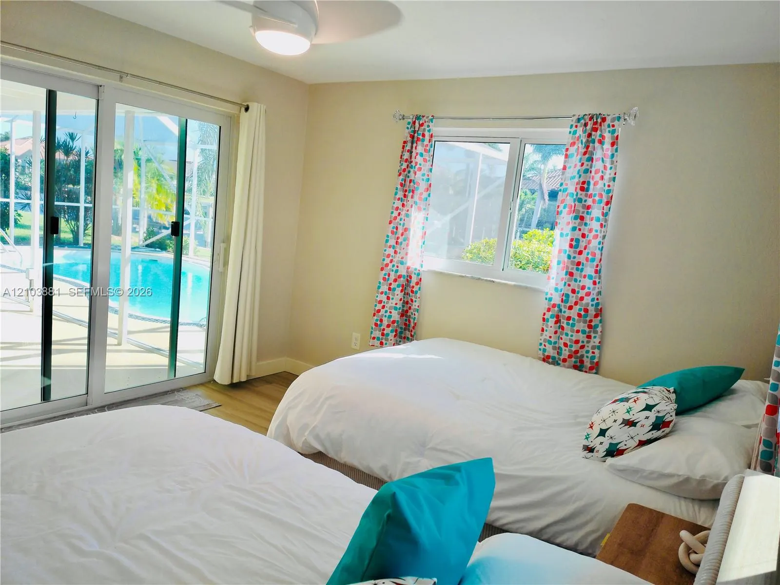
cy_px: 292
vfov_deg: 53.1
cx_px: 390
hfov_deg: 67.3
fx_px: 586
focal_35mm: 26
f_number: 2
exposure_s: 1/120
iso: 100
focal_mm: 6.8
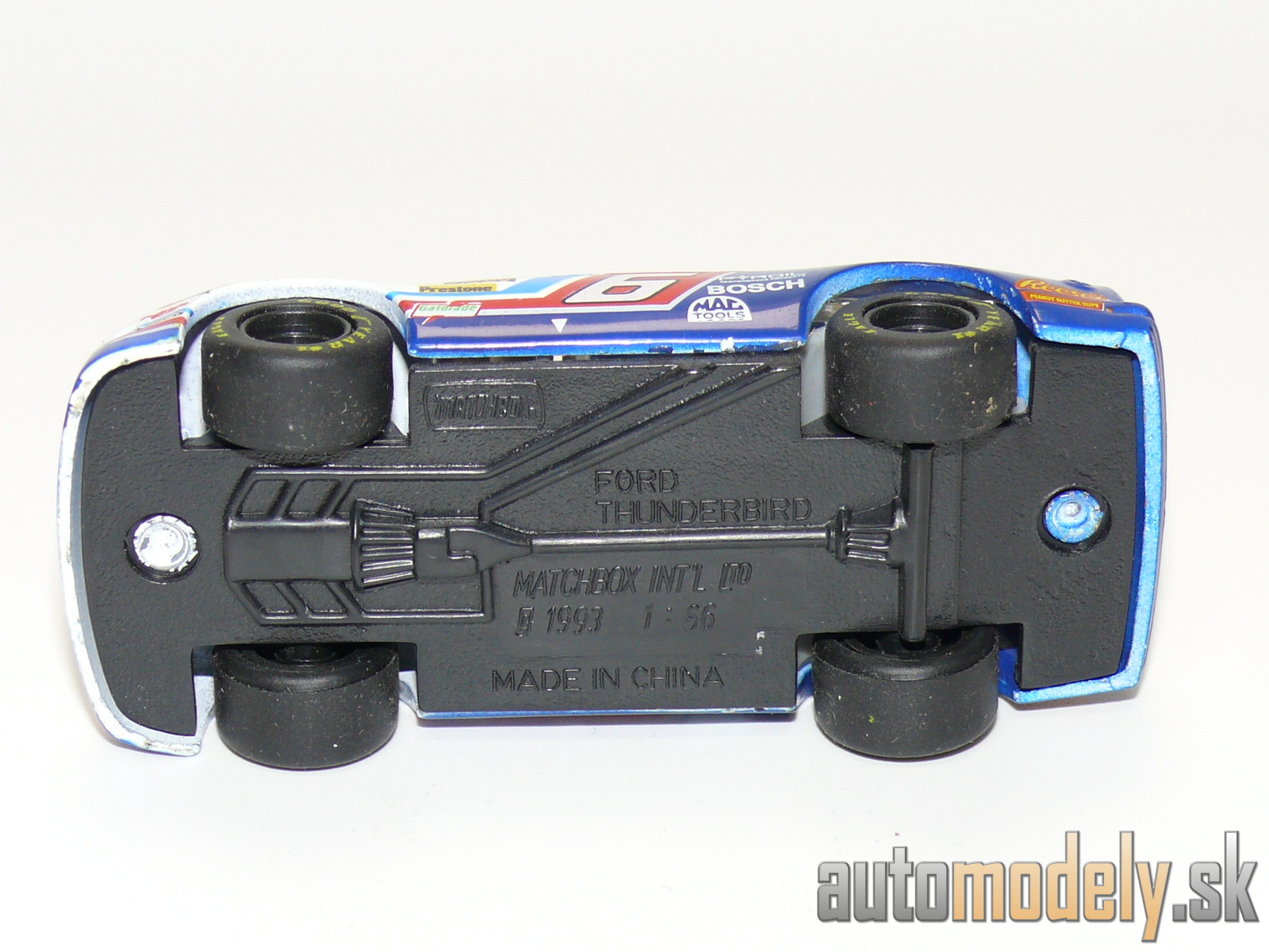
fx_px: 3959
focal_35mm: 108
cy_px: 476
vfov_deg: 13.7
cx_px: 634
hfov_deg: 18.2
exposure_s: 1/30
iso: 100
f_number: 4
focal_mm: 13.8
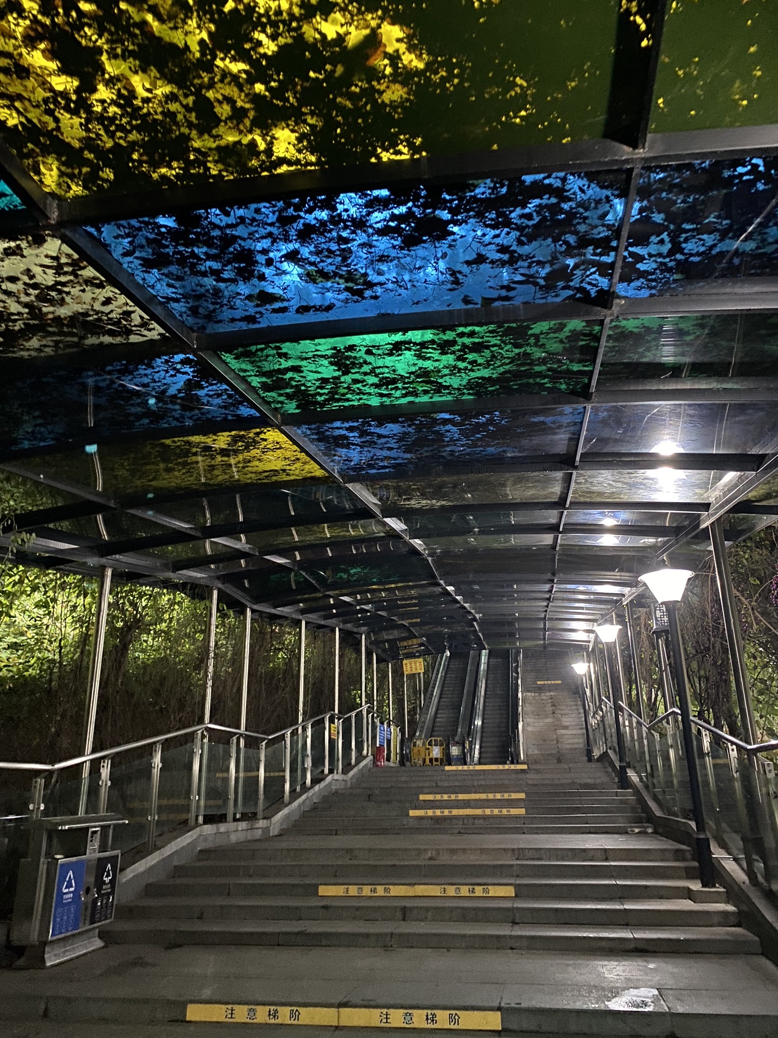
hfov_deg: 53.1
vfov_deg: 67.3
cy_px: 519
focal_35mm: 26
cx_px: 389
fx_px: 779
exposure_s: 1/13
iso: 400
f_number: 1.8
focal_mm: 4.25
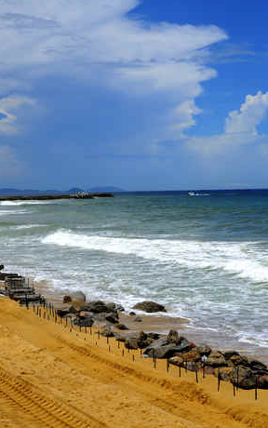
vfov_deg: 31.5
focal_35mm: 65
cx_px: 186
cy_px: 213
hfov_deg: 19.9
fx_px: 759
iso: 200
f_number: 11
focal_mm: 28
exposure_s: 1/640
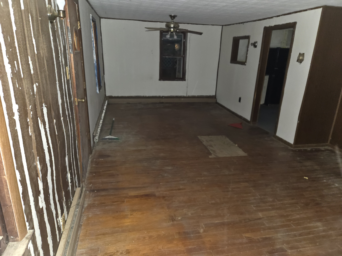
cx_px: 171
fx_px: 227
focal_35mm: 23
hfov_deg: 73.9
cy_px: 128
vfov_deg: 58.9
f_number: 1.8
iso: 640
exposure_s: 1/12
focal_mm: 5.4
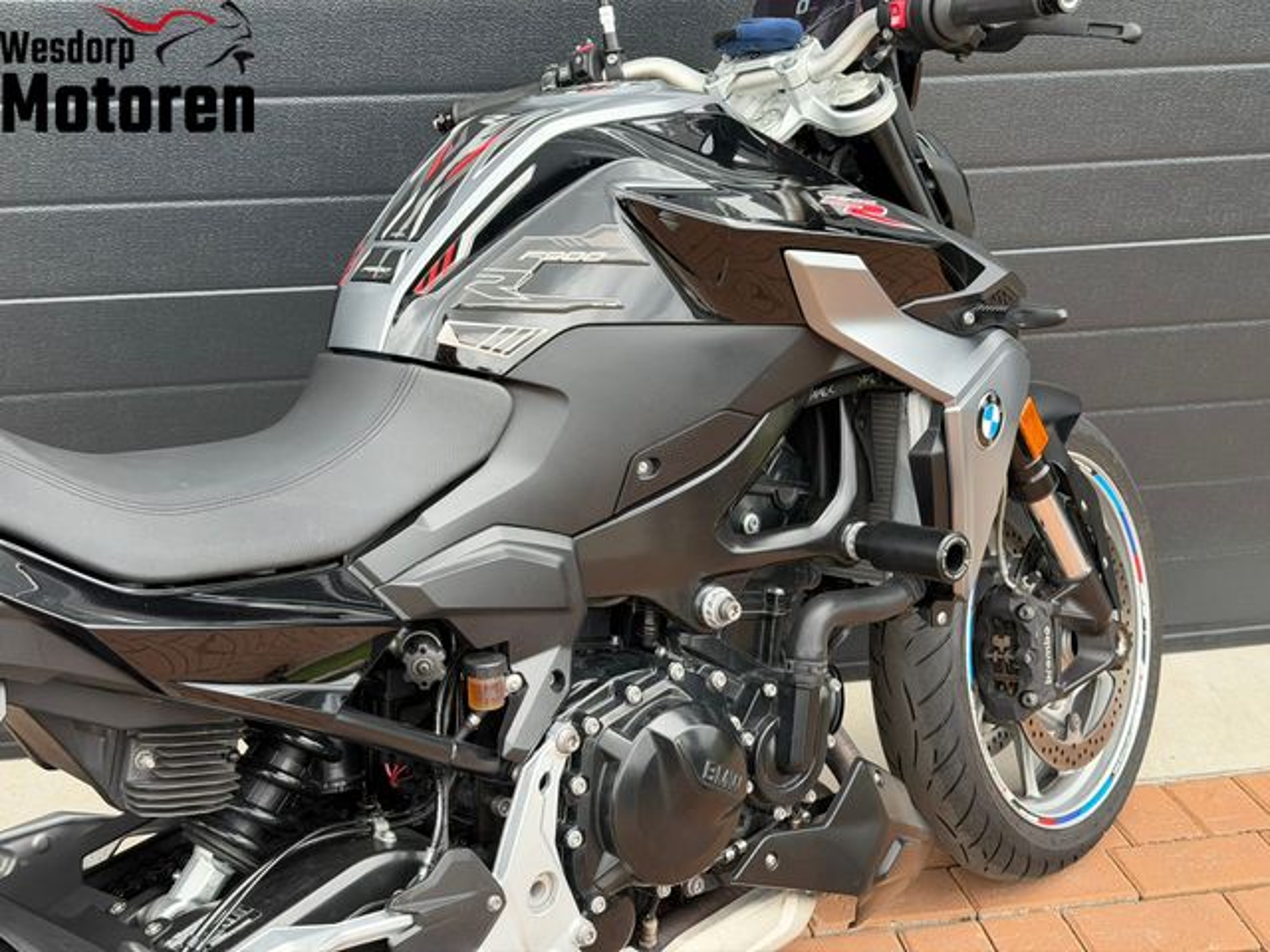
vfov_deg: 30.3
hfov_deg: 39.7
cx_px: 635
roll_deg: -0.3
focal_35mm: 48
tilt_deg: -26.8
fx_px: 1761
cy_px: 476
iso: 80
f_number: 1.78
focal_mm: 6.76
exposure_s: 1/587
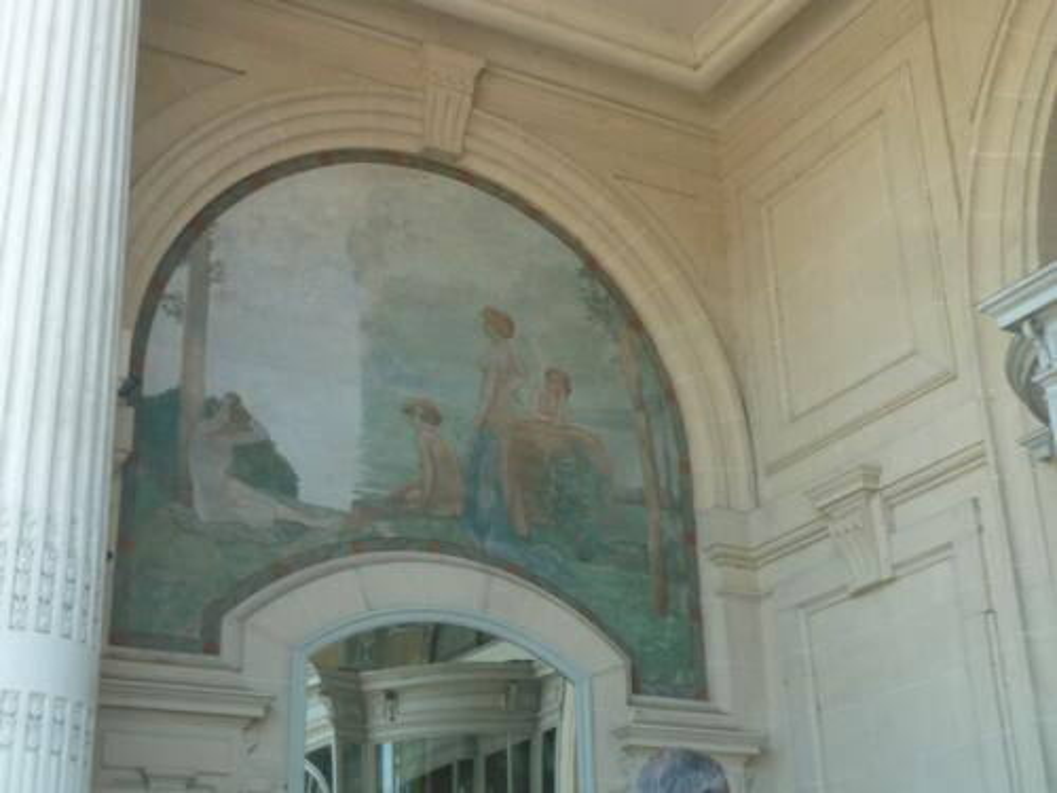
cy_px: 396
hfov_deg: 36.8
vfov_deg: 28.0
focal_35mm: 52
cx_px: 528
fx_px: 1588
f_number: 3.8
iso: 80
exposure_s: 1/50
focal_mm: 8.5
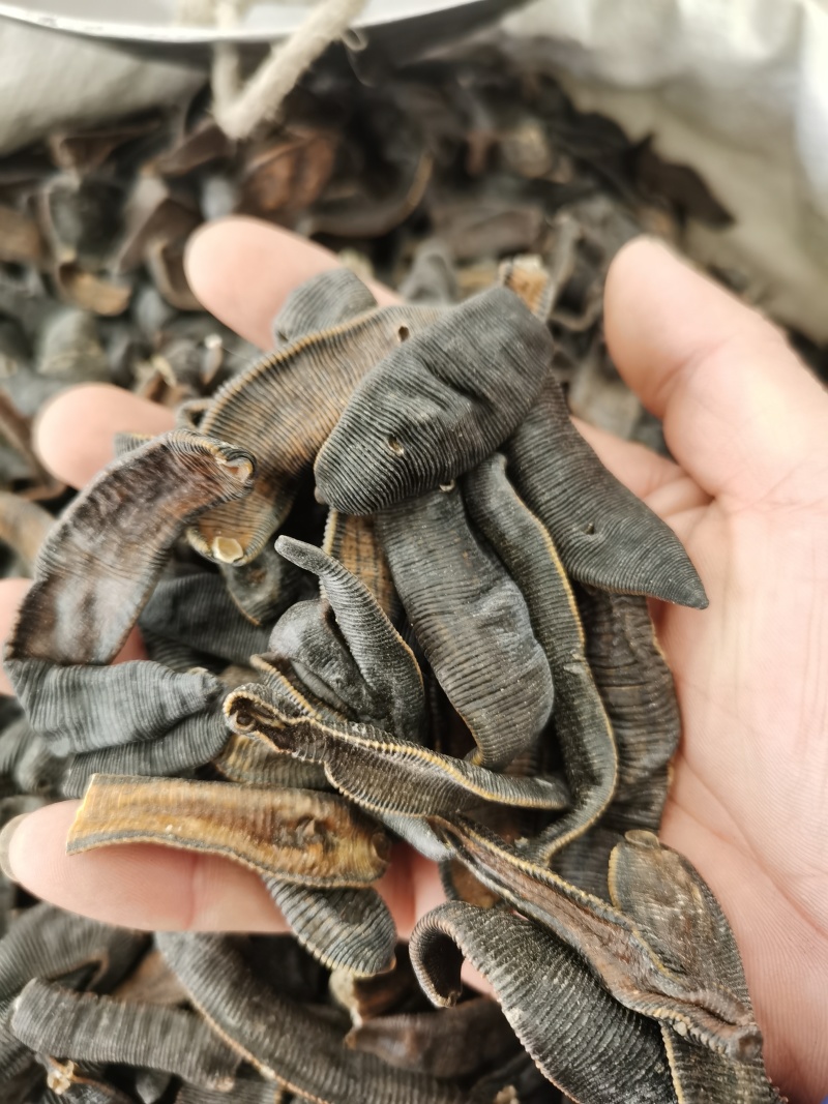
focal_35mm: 27
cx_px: 414
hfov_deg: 51.3
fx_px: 861
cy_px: 552
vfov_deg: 65.3
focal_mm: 5.58
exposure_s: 1/33.3
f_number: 1.8
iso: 400
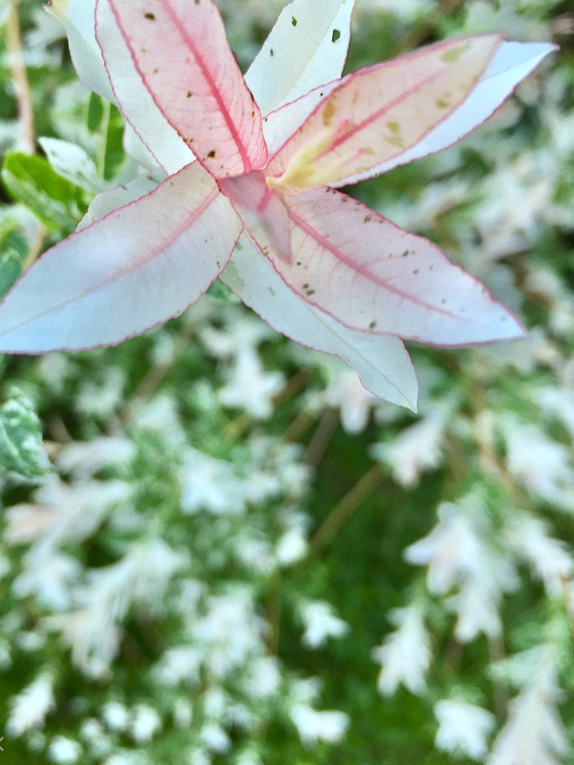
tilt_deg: -25.9
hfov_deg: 37.6
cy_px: 332
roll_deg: -18.3
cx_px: 224
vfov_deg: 48.8
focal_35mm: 38
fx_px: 840
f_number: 2.2
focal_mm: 4.15
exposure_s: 1/60
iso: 32
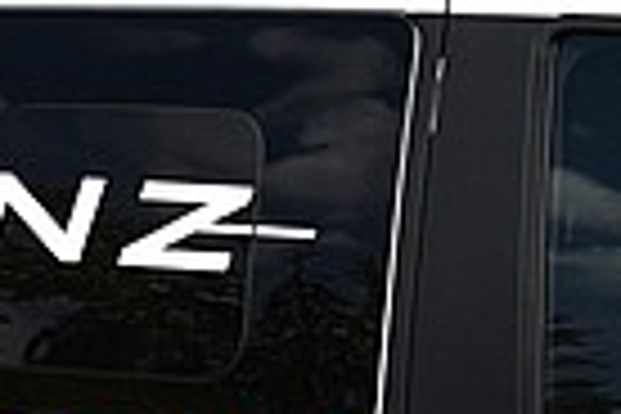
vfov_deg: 2.5
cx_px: 590
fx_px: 9573
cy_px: 522
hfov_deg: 3.7
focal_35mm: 555
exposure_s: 1/400
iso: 200
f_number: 10
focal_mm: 85
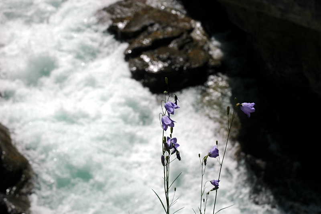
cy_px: 107
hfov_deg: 29.3
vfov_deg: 19.7
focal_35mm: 69
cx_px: 160
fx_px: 615
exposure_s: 1/800
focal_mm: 46
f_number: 8
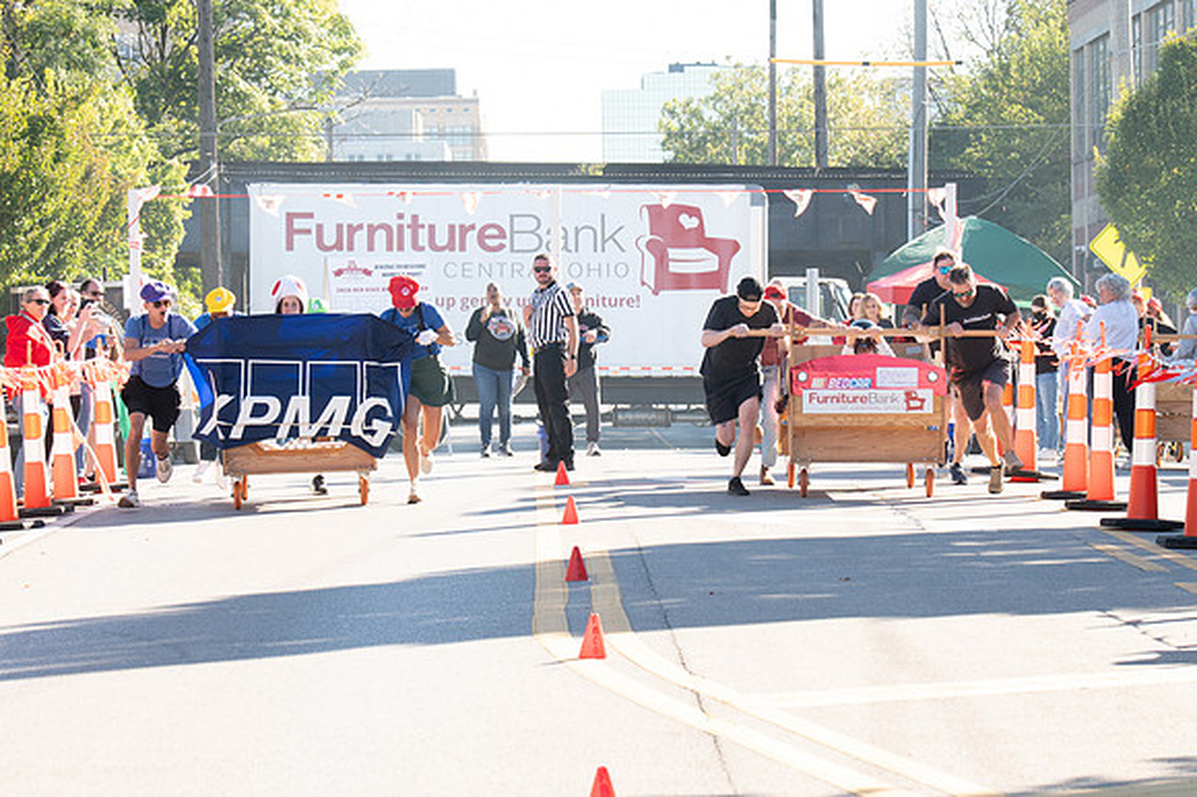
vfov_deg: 8.6
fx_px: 5274
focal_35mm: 159
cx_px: 572
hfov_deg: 12.9
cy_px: 471
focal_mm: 98
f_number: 7.1
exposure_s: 1/500
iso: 640
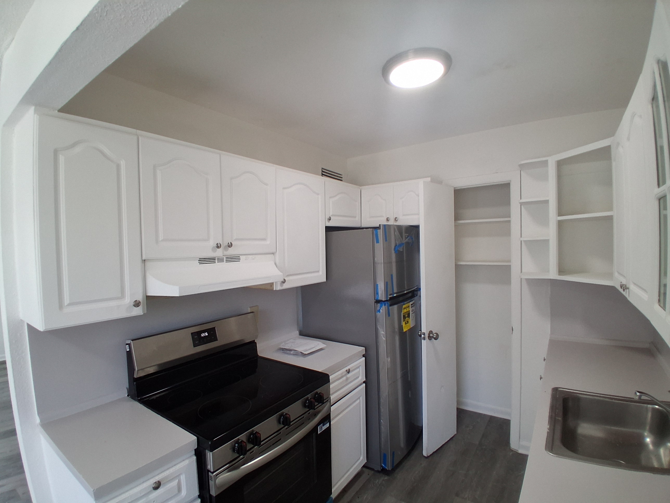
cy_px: 252
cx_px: 335
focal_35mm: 17
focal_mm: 1.4
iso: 125
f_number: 2.2
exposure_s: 1/60
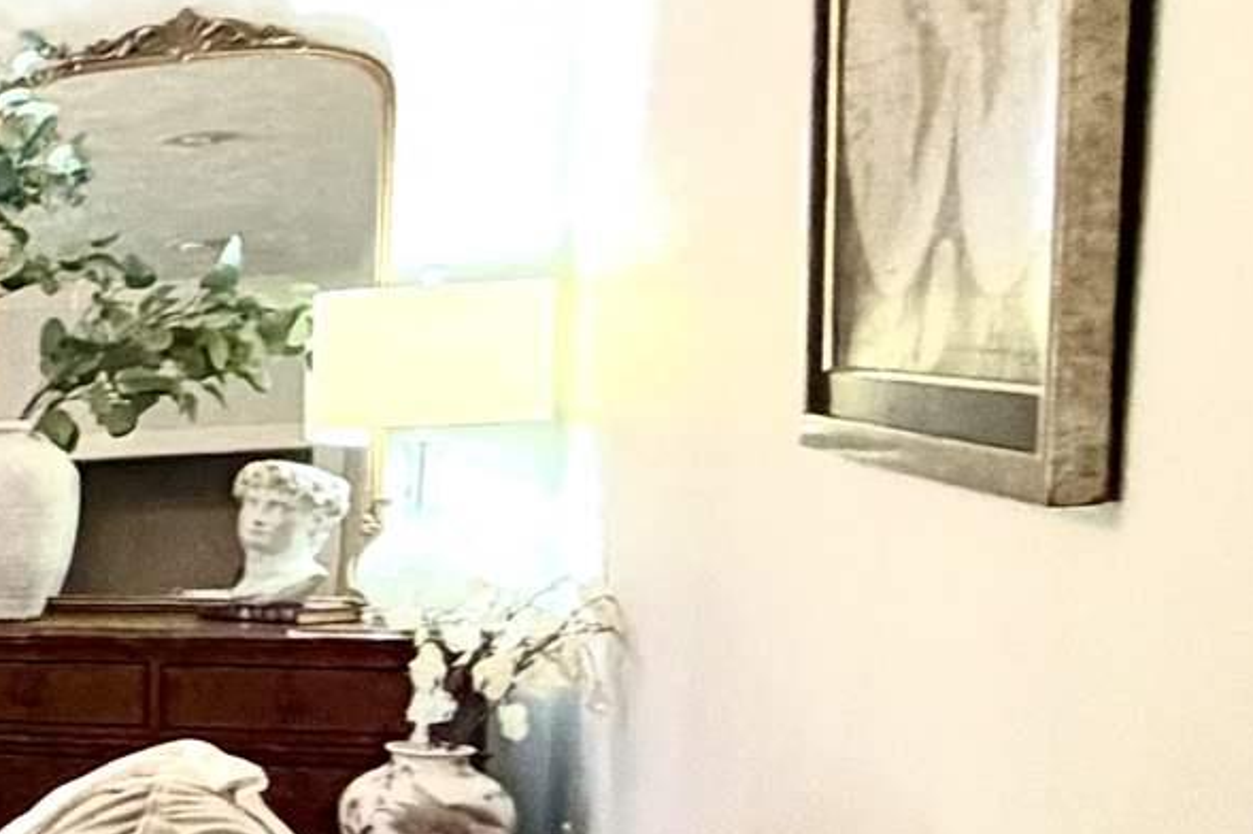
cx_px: -1474
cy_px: 672
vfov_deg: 17.8
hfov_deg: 16.7
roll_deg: +2.4
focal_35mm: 76
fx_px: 2644
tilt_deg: -6.4
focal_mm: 2.22
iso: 320
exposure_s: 1/60
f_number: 2.2
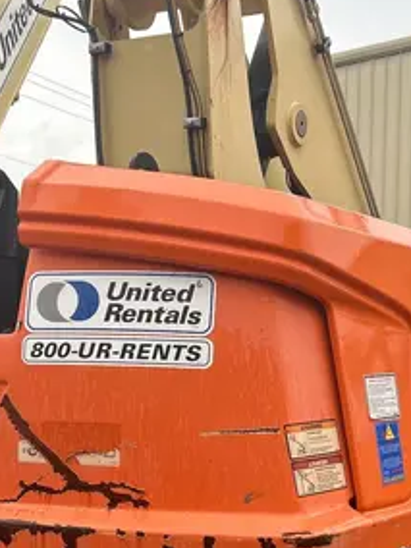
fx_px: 1061
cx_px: 228
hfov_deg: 21.9
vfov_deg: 28.8
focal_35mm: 67
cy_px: 354
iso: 50
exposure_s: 1/797
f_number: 1.5
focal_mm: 5.7
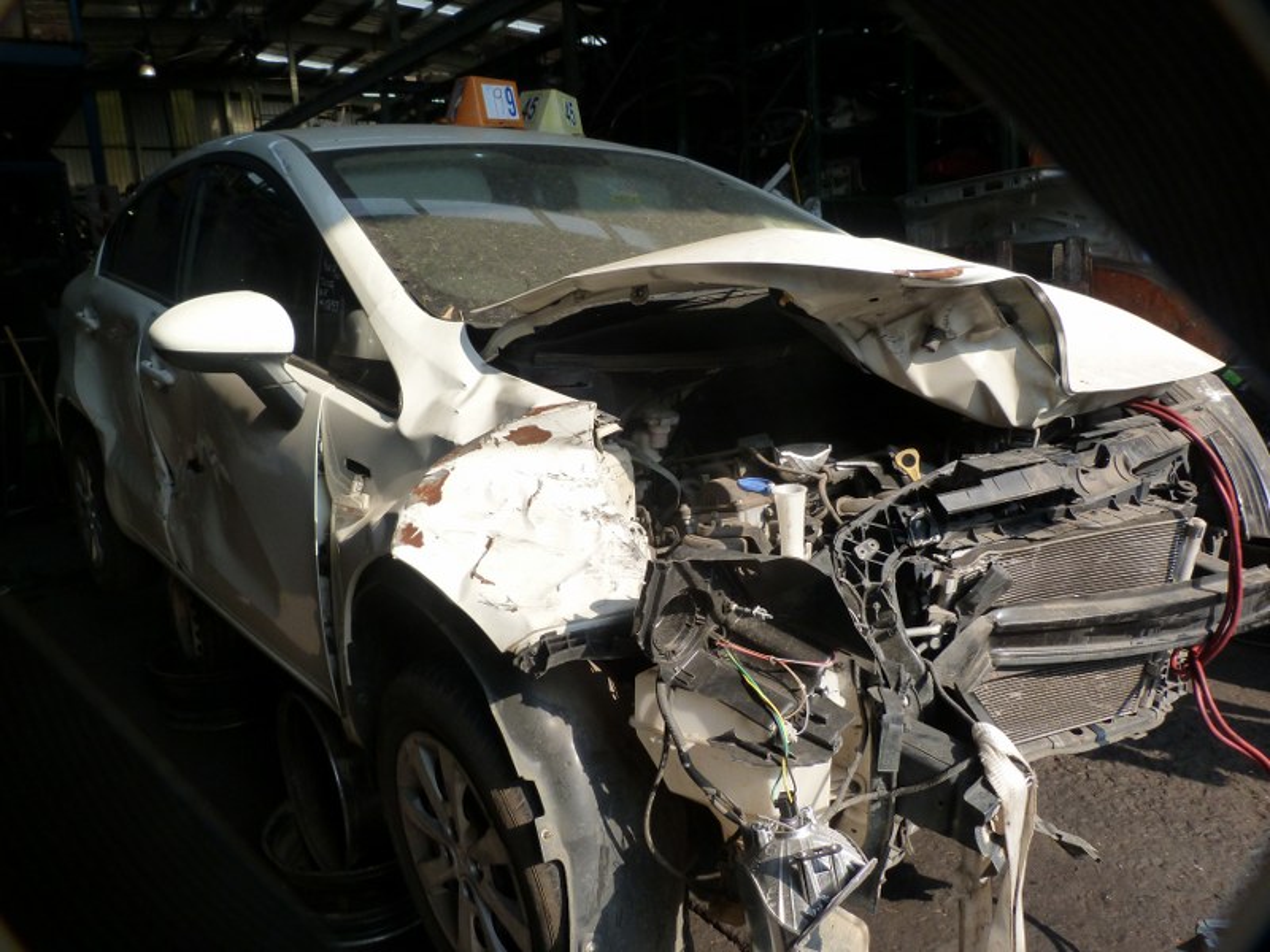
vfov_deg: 54.9
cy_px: 476
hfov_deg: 69.4
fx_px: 917
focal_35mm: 25
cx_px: 635
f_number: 4
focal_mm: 4.5
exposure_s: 1/200
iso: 125
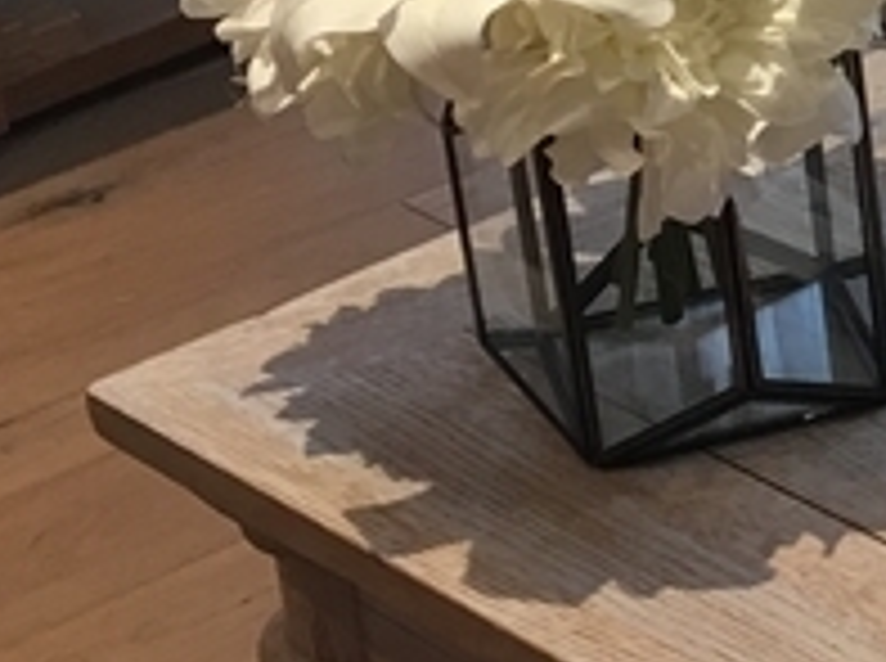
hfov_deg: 11.8
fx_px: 3858
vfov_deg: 9.7
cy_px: 50
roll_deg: +0.9
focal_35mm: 151
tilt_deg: -24.3
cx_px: 1754
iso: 40
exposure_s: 1/17
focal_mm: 4.15
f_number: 2.2
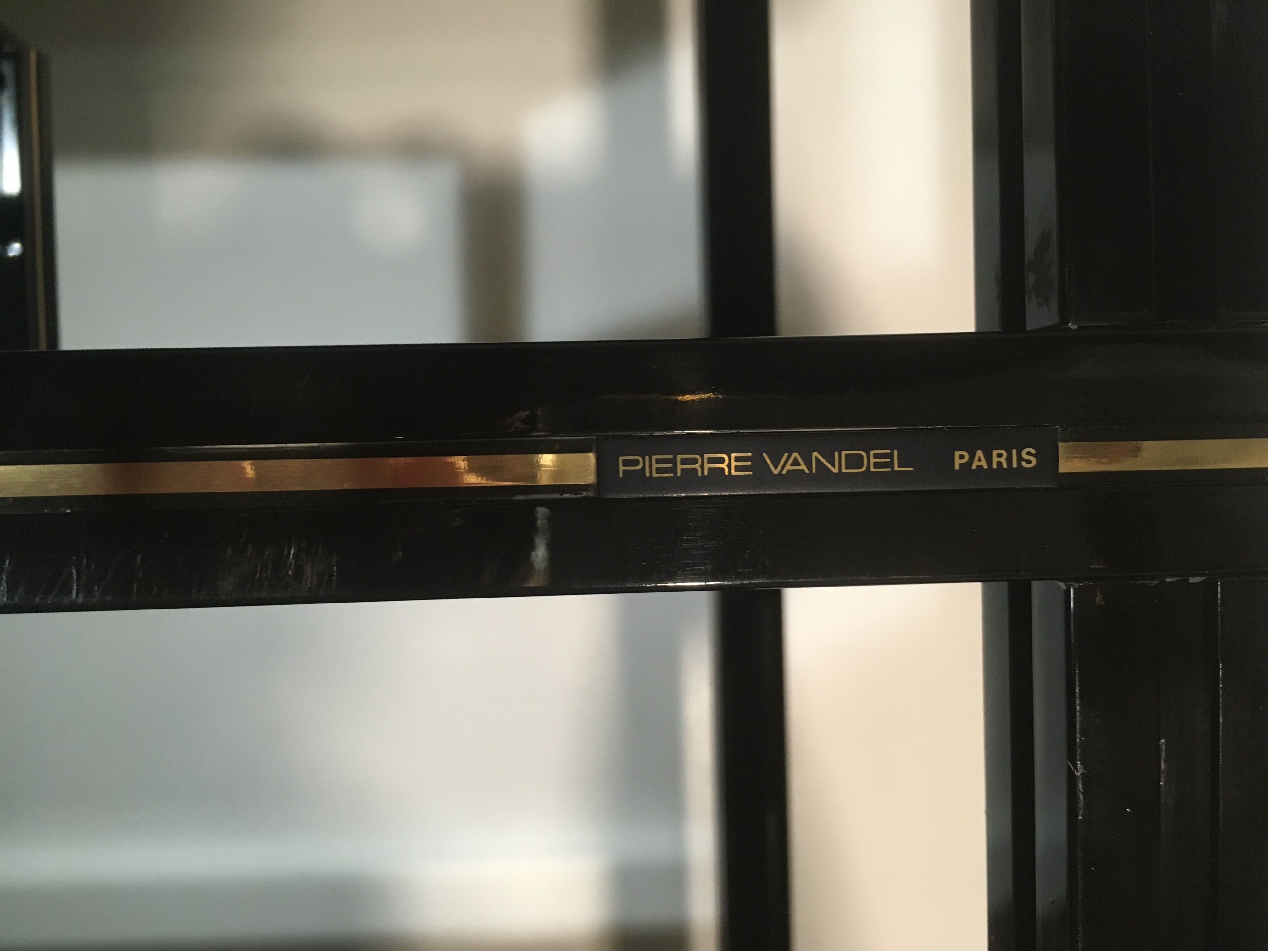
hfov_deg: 61.7
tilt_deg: -2.4
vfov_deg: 48.2
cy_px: 476
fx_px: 1062
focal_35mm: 29
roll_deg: -0.1
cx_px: 634
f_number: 2.2
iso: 160
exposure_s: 1/33
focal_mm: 4.15
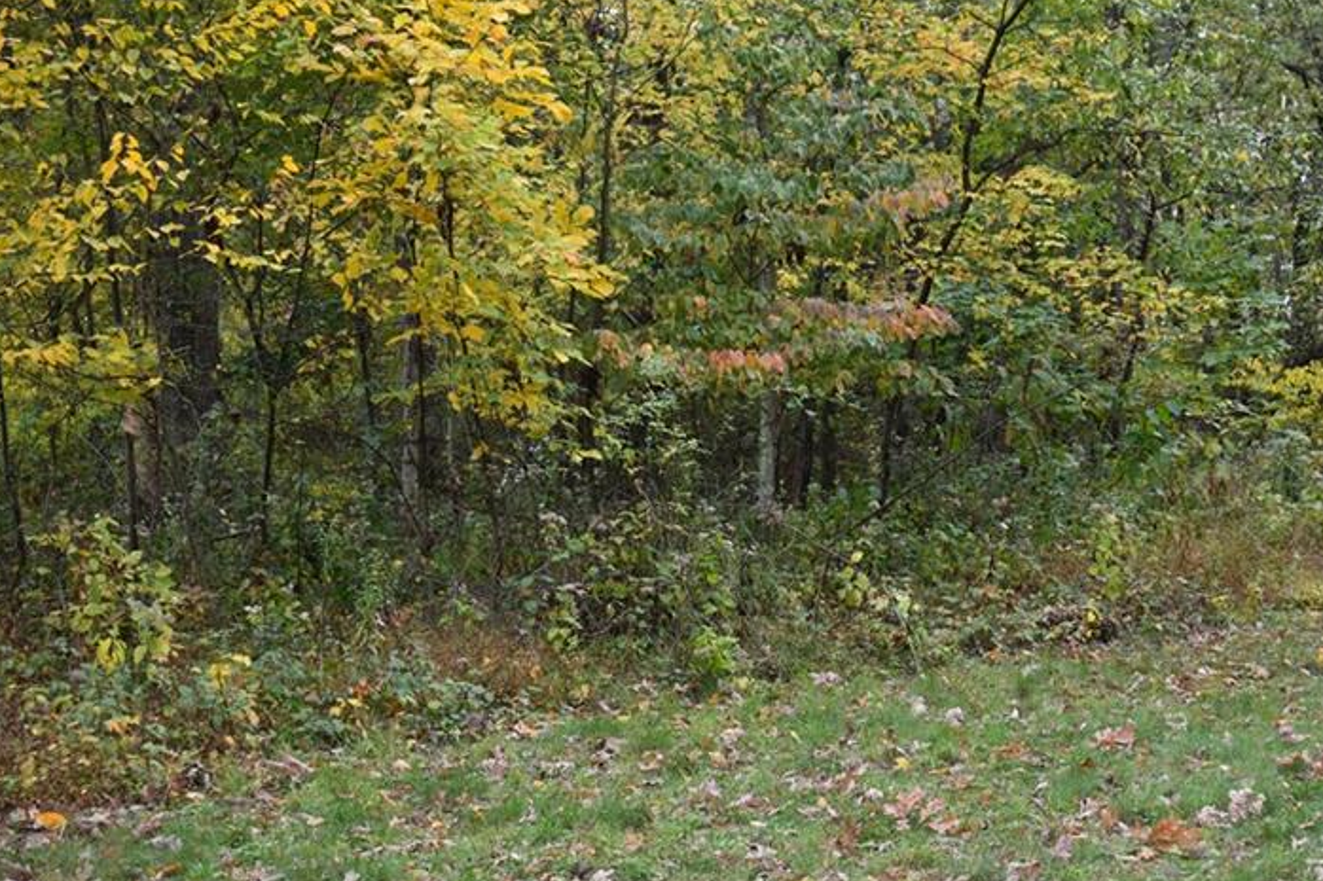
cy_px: 504
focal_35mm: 66
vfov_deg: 20.6
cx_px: 959
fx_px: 2425
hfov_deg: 30.1
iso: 400
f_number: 5.6
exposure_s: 1/125
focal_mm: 30
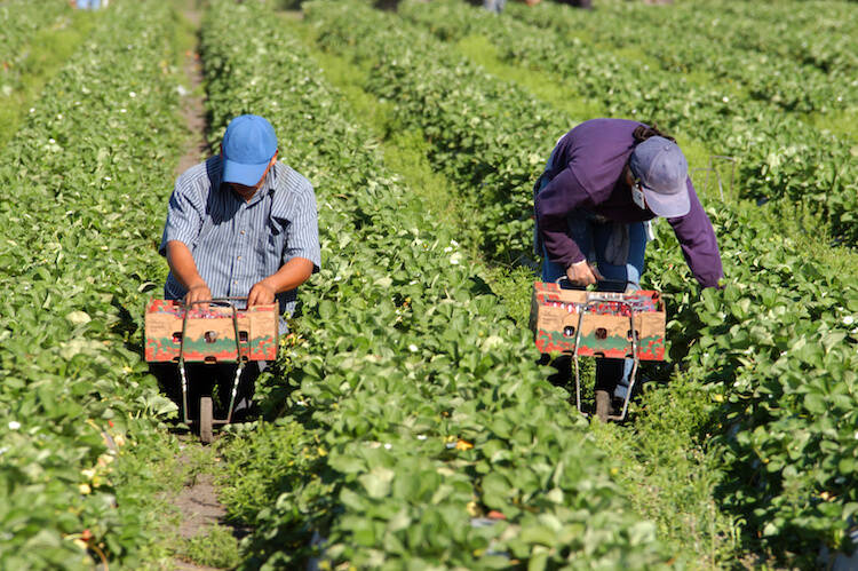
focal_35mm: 300
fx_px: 7145
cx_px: 429
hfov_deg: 6.9
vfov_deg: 4.6
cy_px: 286
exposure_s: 1/500
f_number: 5.6
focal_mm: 200
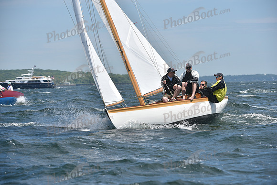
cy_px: 92
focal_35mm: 200
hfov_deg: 10.3
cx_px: 138
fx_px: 1539
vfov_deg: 6.9
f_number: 6.3
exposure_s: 1/1250
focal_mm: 200
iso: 250
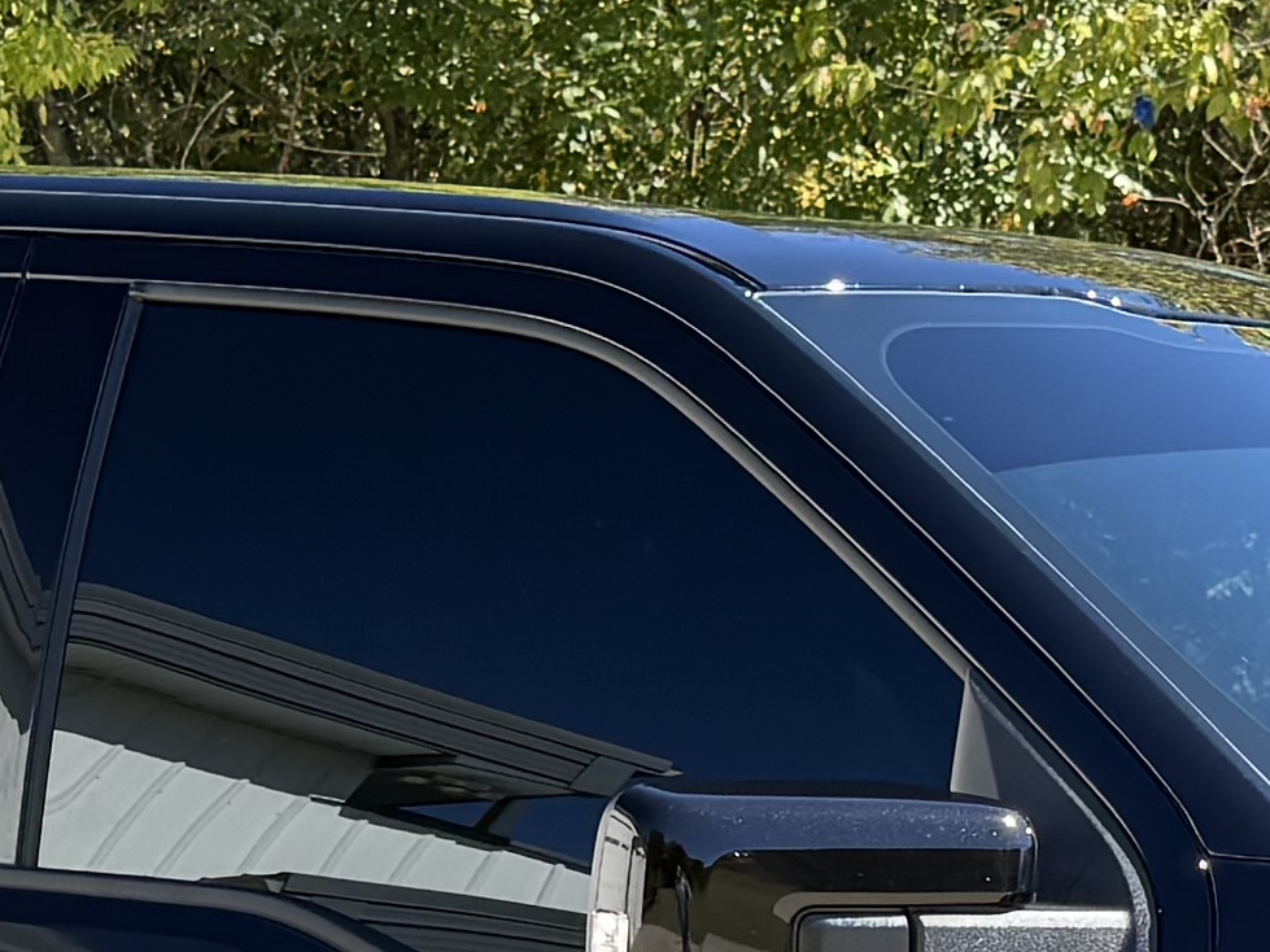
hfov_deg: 14.0
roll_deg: -0.5
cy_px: 1428
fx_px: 5136
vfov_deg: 10.2
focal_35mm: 140
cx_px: 1055
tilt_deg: -9.4
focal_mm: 6.76
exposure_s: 1/1361
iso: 100
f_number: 1.78
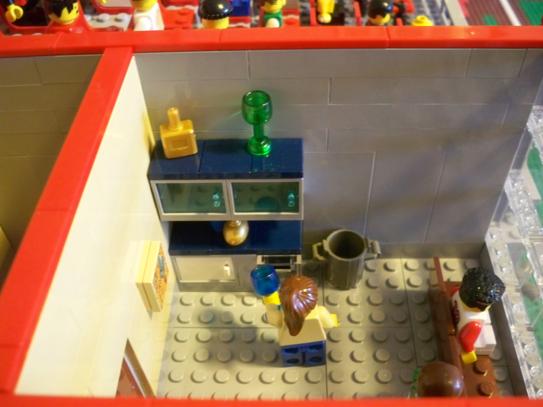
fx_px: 549
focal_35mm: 35
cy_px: 204
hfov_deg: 52.6
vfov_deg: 40.7
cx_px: 272
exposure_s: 1/8
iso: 400
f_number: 3.1
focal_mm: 6.3
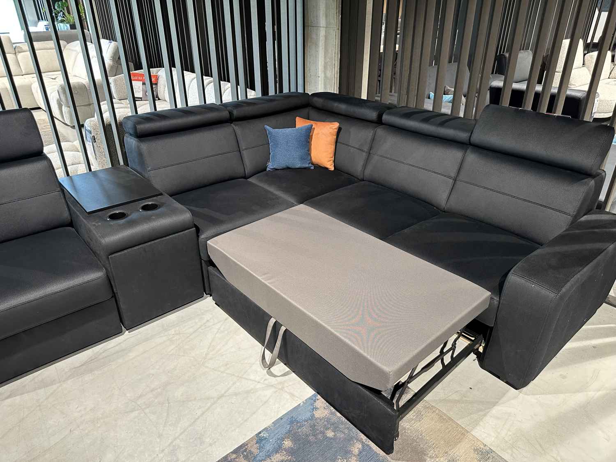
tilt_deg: -28.1
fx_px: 427
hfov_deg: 71.6
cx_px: 308
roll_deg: -0.2
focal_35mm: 24
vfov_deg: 56.8
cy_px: 231
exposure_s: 1/50
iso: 250
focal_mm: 6.86
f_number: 1.78
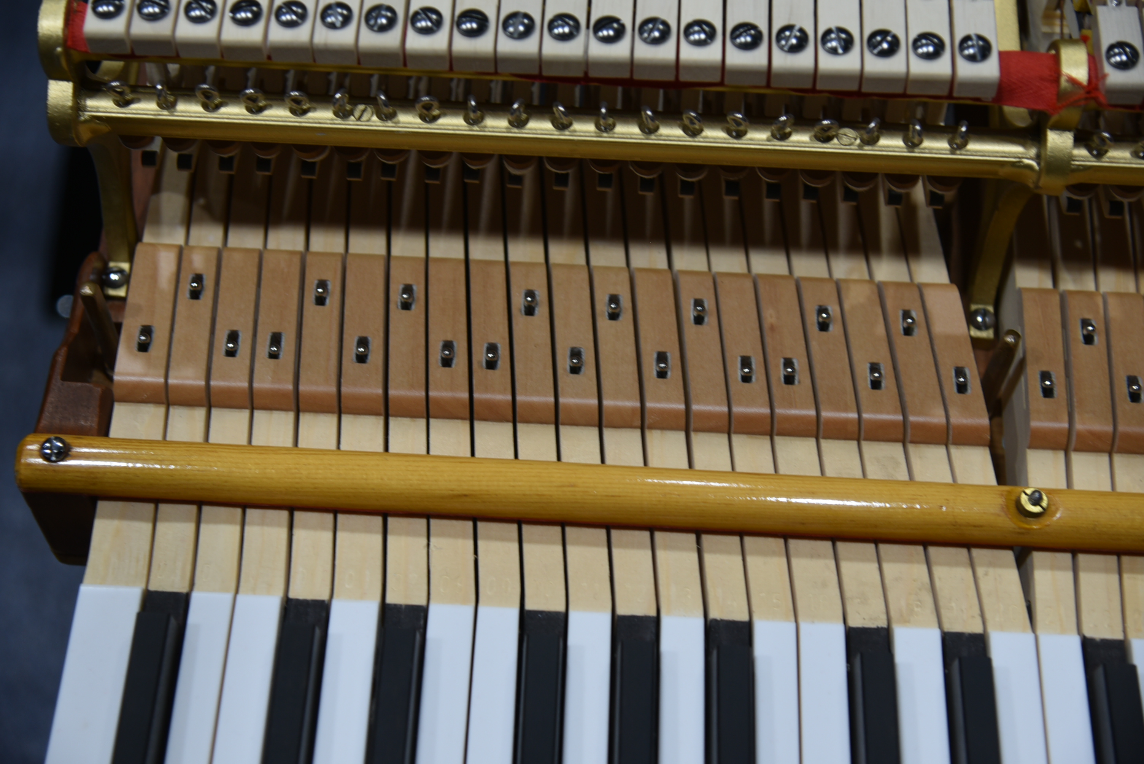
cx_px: 572
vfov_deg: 21.9
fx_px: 1971
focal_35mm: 62
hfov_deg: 32.4
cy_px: 382
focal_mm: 62
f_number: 4.5
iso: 400
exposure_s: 1/80
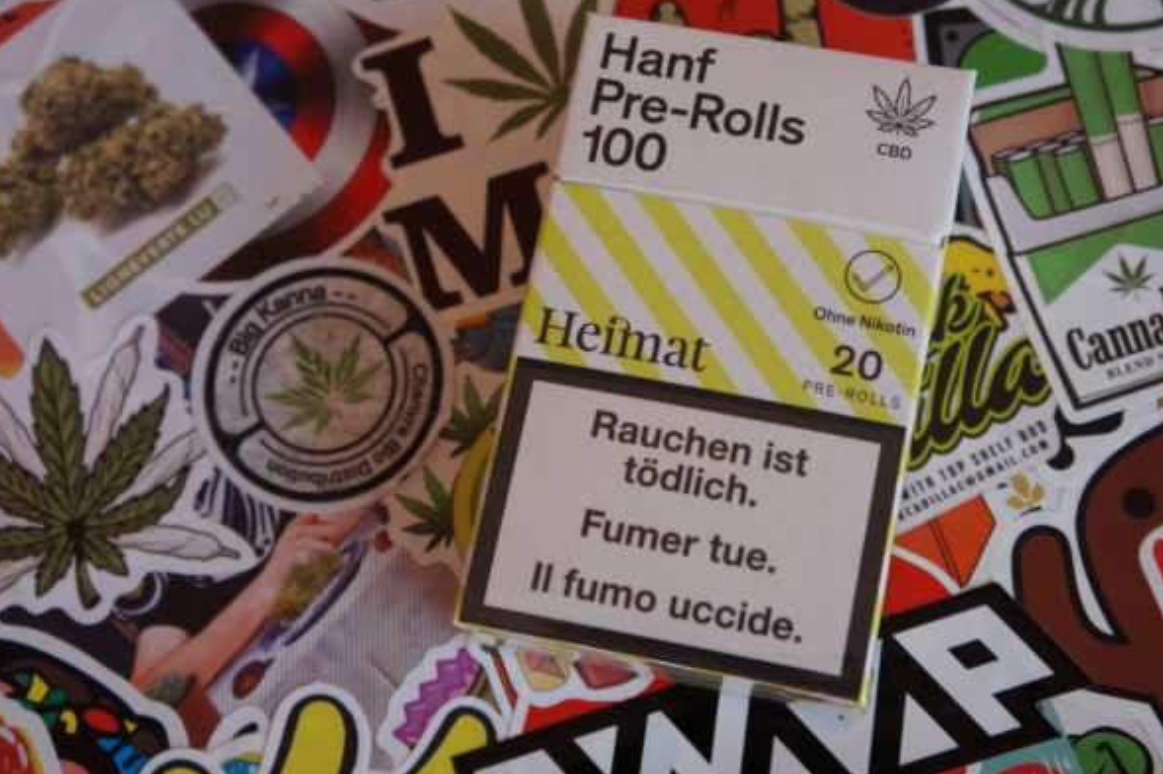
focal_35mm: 61
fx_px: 1958
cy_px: 335
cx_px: 644
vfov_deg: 22.3
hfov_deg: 33.0
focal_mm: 31
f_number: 4
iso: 160
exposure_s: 1/160
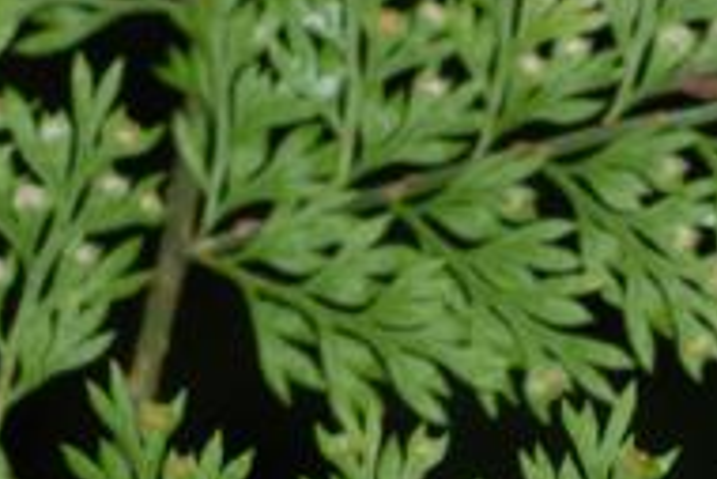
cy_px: 705
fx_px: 6617
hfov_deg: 6.2
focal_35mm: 332
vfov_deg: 4.1
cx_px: 849
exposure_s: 1/160
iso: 100
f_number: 18
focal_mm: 70
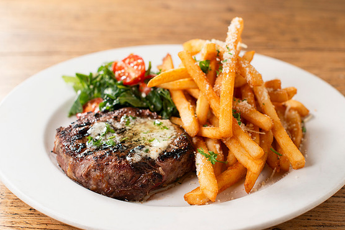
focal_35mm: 73
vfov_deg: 18.7
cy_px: 125
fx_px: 700
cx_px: 185
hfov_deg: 27.7
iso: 200
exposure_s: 1/250
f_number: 4
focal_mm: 50
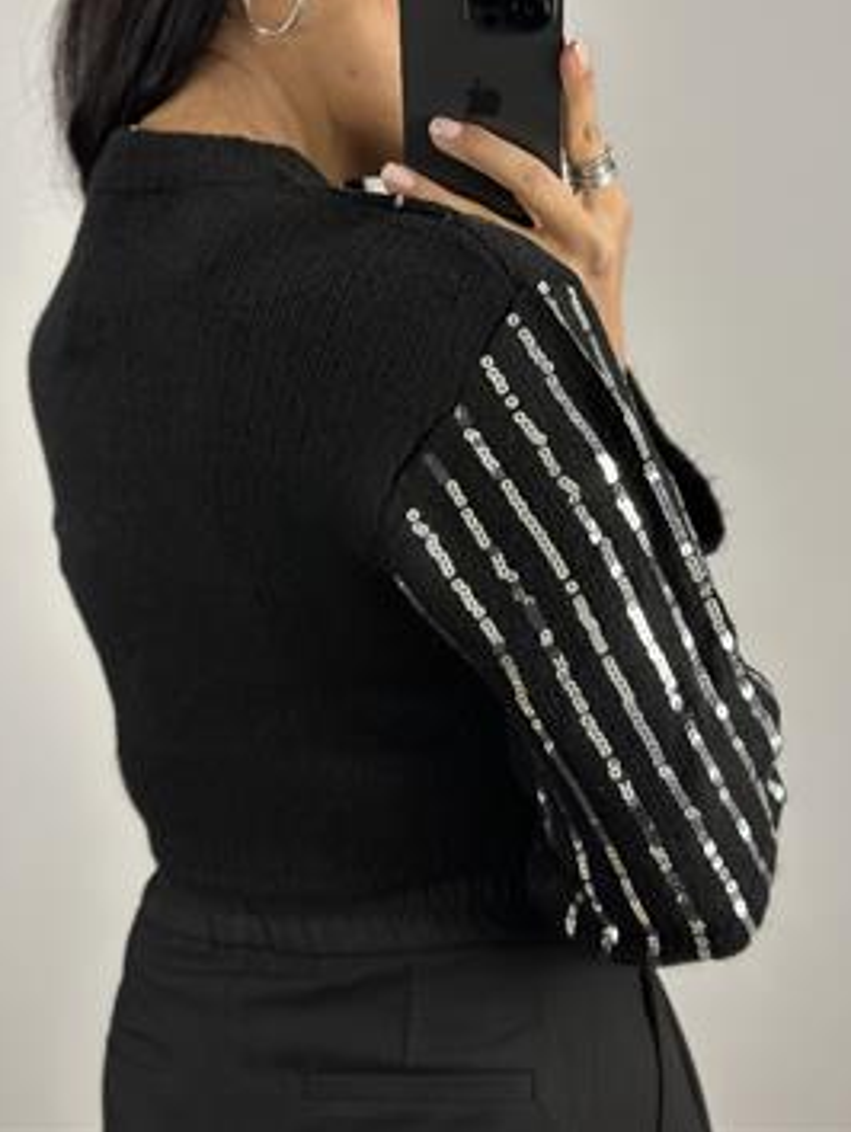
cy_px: 475
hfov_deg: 26.1
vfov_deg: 34.3
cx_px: 464
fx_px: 1833
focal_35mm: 56
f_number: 1.78
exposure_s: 1/50
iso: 125
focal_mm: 6.86
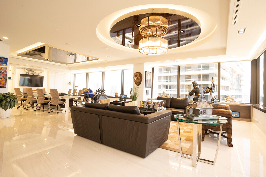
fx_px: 133
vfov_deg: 67.4
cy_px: 88
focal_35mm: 18
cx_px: 133
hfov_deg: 90.0
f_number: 9
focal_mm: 18
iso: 1000
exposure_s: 1/30
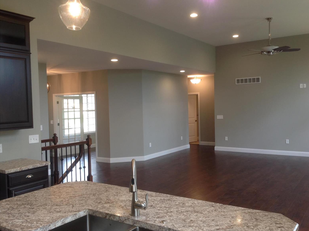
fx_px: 321
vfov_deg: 39.7
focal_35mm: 36
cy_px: 116
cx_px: 158
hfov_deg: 51.3
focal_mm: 4.28
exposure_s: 1/24
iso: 50
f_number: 2.4
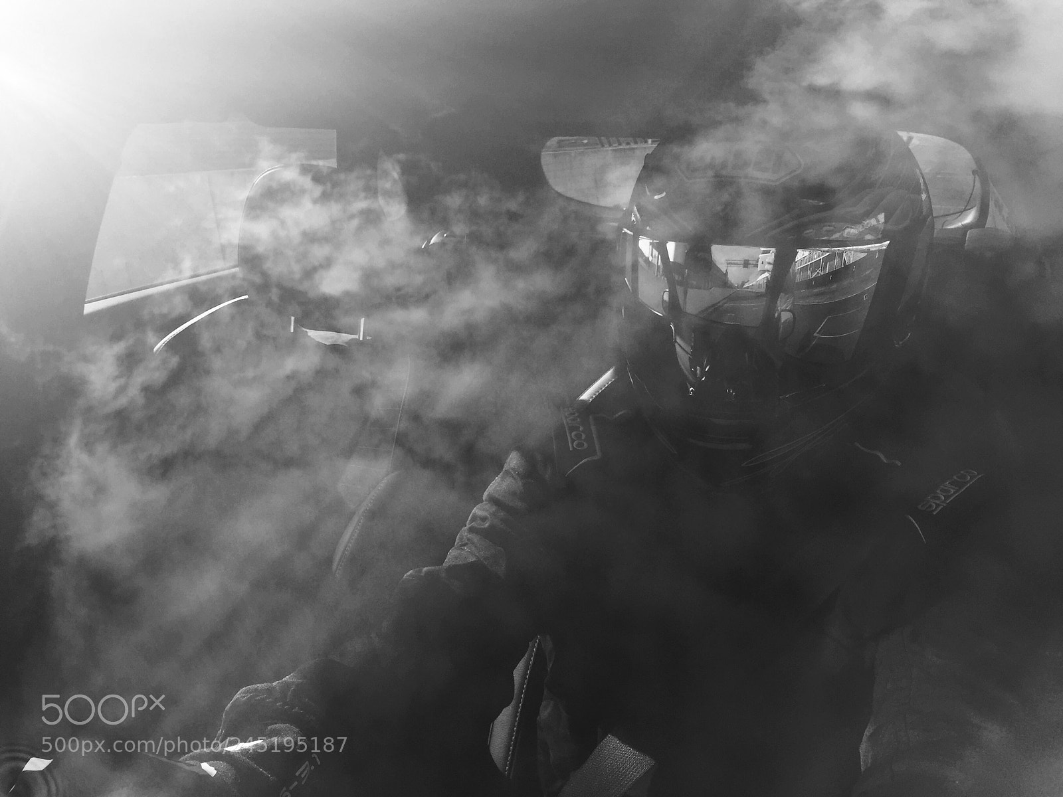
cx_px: 532
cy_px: 398
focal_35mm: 29
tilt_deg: -16.1
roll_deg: +1.7
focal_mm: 4.15
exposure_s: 1/1068
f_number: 2.2
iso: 32
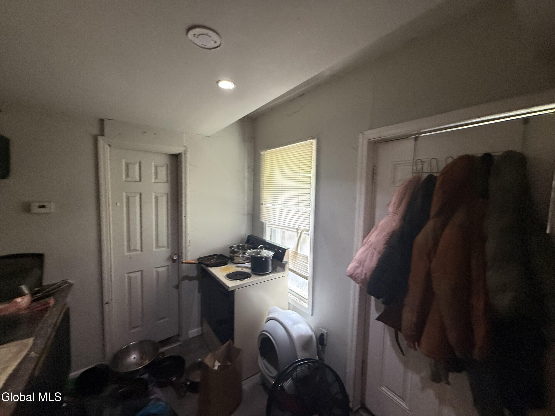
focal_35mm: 14
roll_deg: +0.4
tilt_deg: -2.3
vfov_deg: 85.7
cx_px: 278
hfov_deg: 102.1
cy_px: 208
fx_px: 224
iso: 320
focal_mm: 2.22
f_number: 2.2
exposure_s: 1/60
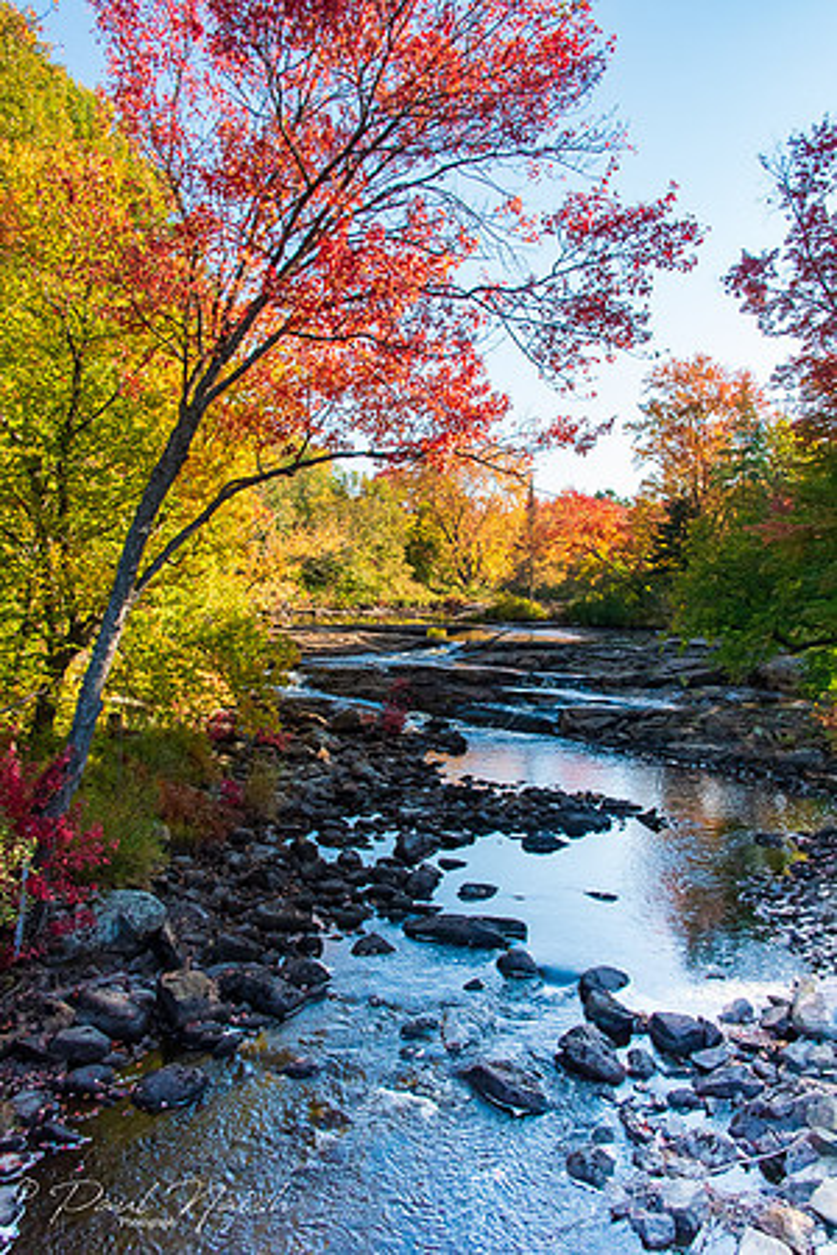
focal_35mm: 28
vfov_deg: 65.5
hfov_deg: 46.4
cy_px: 628
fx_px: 976
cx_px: 418
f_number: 22
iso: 2000
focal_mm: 28
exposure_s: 1/125
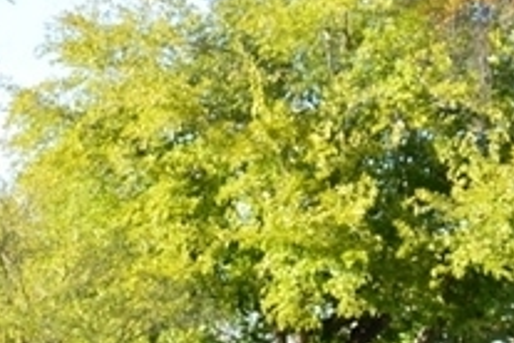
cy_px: 572
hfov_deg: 18.9
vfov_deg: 12.9
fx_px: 1399
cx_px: -206
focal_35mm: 98
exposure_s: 1/100
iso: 400
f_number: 9
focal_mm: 18
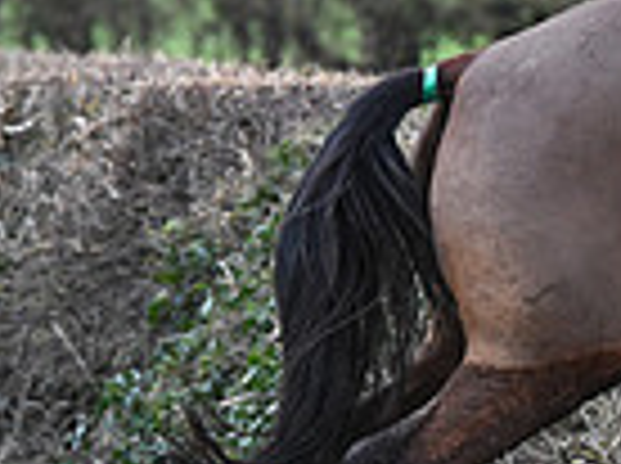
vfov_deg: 2.2
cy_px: 180
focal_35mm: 668
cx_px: 1228
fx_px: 11963
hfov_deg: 3.0
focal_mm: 165
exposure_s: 1/1250
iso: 3600
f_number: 5.6
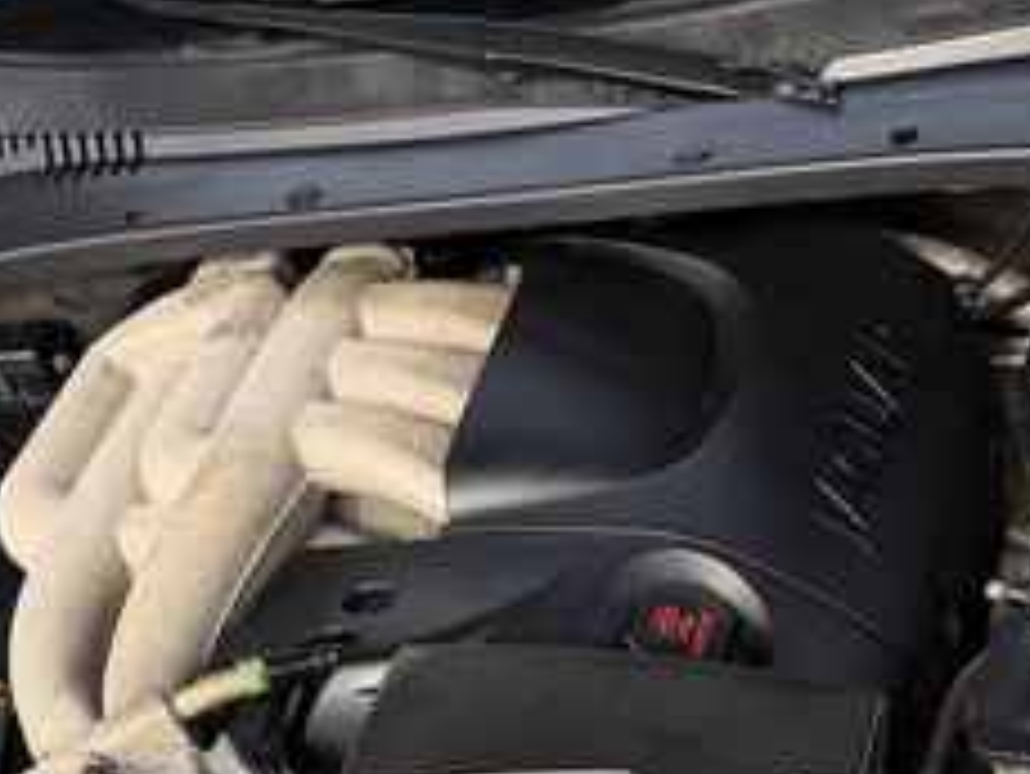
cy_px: 968
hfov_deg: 28.9
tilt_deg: -47.6
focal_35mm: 67
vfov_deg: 20.3
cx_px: 630
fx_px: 1995
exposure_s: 1/788
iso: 100
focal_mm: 6.76
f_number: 1.78
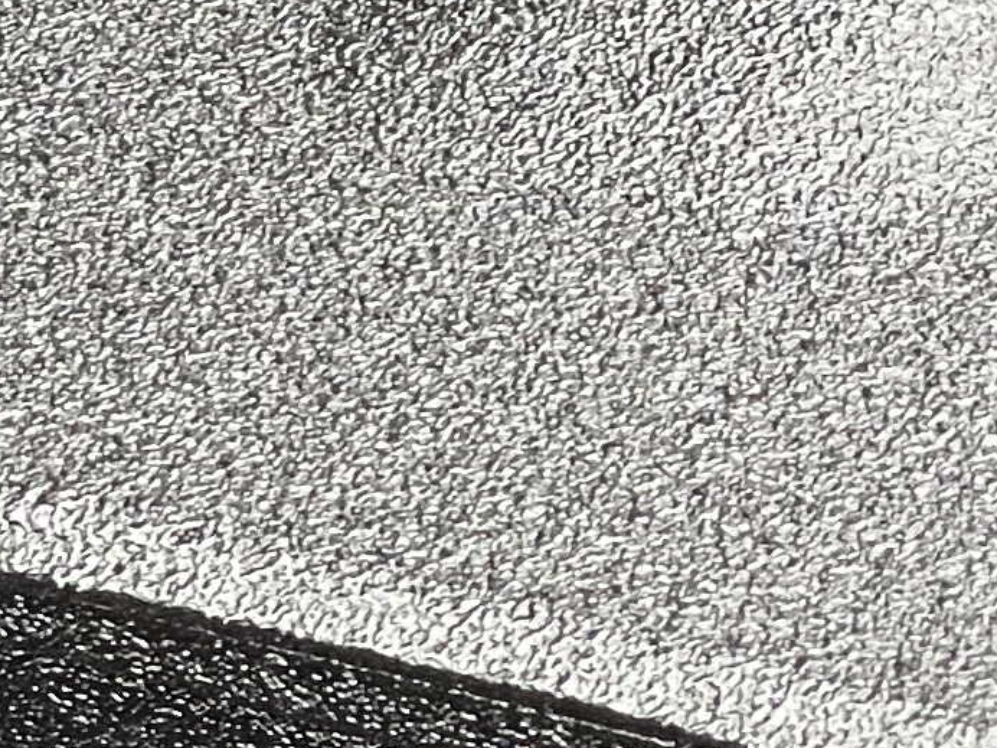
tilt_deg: -24.4
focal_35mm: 373
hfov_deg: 5.3
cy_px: -571
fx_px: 10743
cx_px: 10
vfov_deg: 4.0
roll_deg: +1.9
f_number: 2.2
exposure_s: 1/99
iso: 25
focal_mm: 7.5
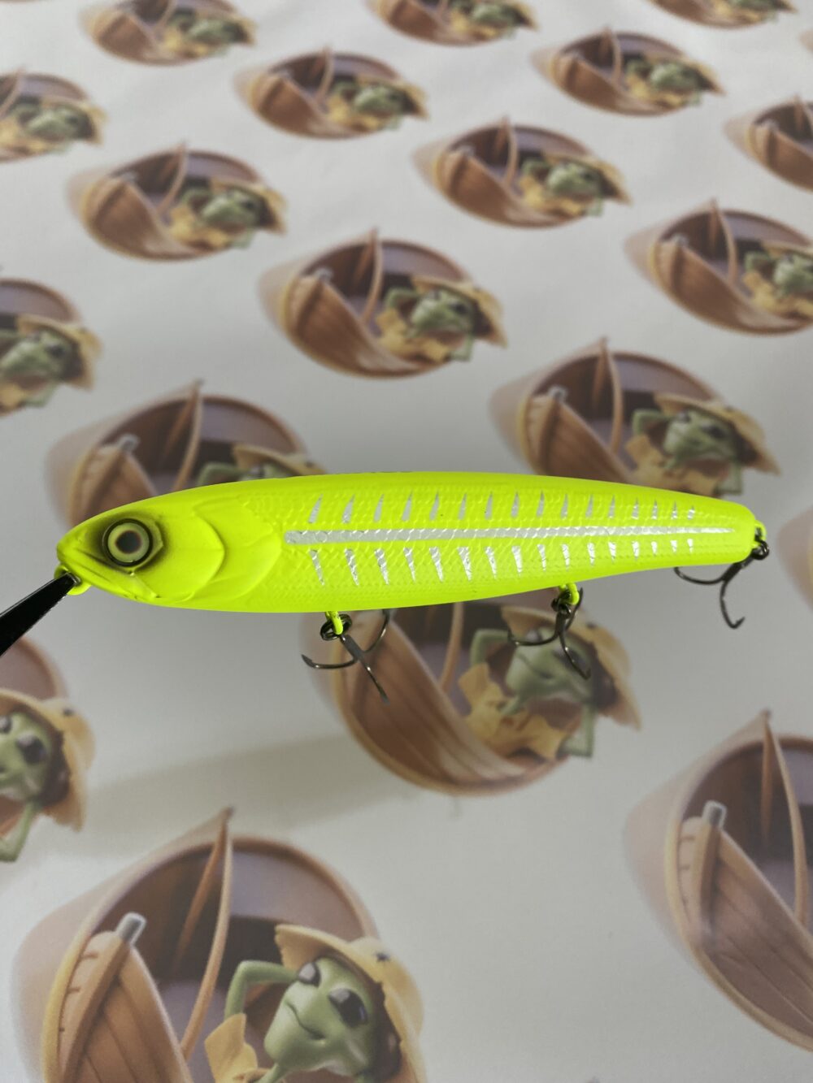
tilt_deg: -56.1
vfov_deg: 67.3
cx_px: 406
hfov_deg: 53.1
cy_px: 542
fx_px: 814
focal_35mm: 26
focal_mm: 4.25
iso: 125
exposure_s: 1/120
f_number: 1.8
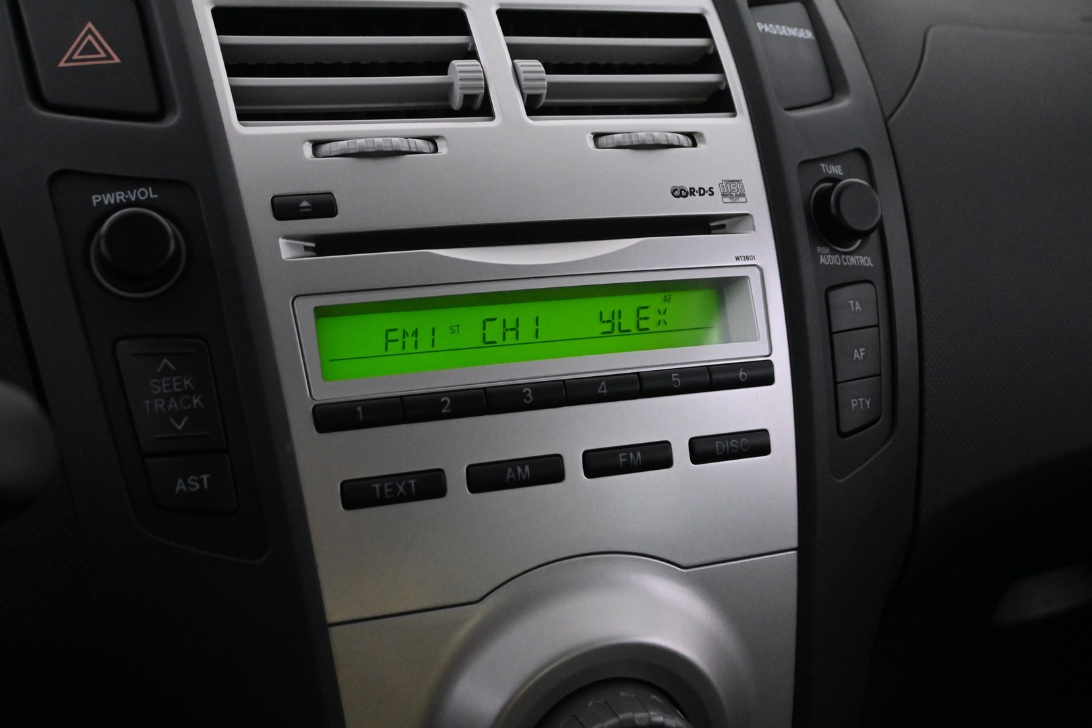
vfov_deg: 32.4
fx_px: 1251
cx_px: 546
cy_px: 364
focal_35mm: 41
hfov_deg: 47.2
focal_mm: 27.5
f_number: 5
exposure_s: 1/80
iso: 5000
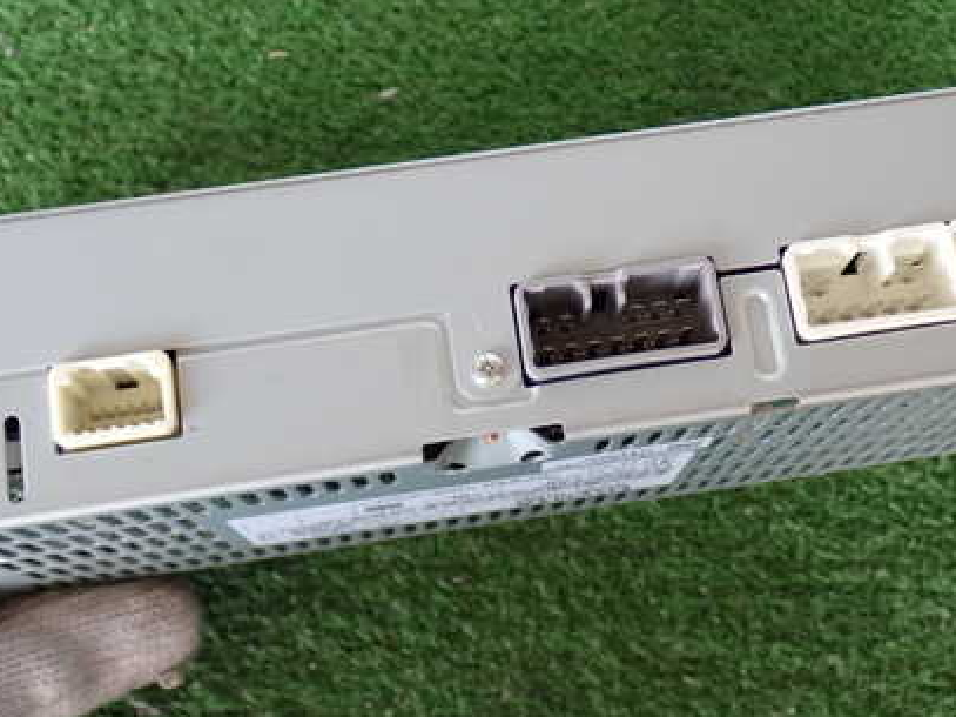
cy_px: 315
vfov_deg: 26.1
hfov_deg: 34.2
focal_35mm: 56
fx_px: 1546
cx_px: 575
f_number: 2.7
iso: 200
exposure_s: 1/40
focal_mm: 6.83
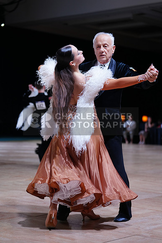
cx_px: 81
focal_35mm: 80
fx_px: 540
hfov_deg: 17.1
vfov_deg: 25.4
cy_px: 122
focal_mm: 80
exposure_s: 1/500
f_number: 2.8
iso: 640
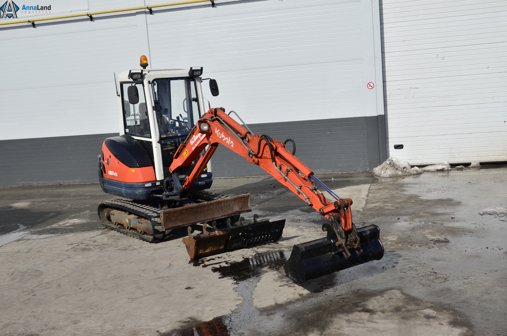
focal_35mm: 39
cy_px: 168
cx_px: 254
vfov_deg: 34.1
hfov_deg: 49.6
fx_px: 548
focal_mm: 26
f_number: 11
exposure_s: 1/400
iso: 125
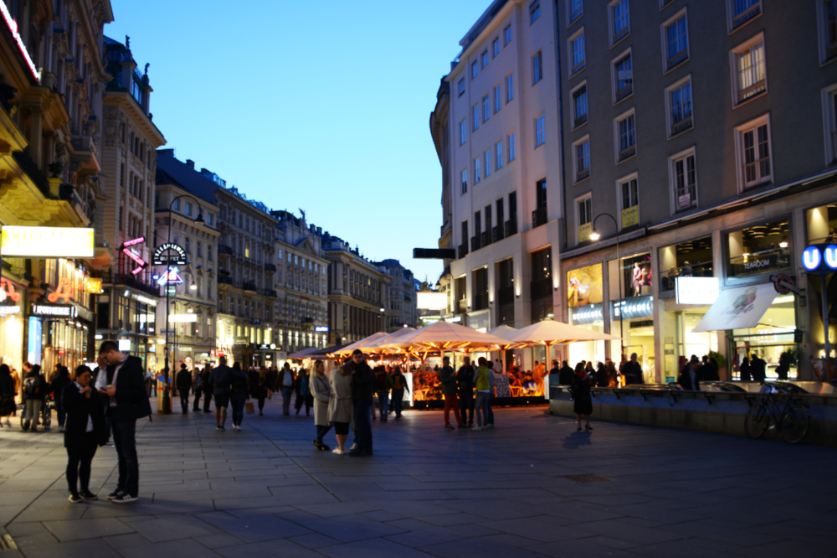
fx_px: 744
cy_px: 279
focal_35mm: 32
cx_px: 418
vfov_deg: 41.1
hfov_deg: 58.7
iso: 320
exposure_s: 1/10
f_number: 4
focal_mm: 32
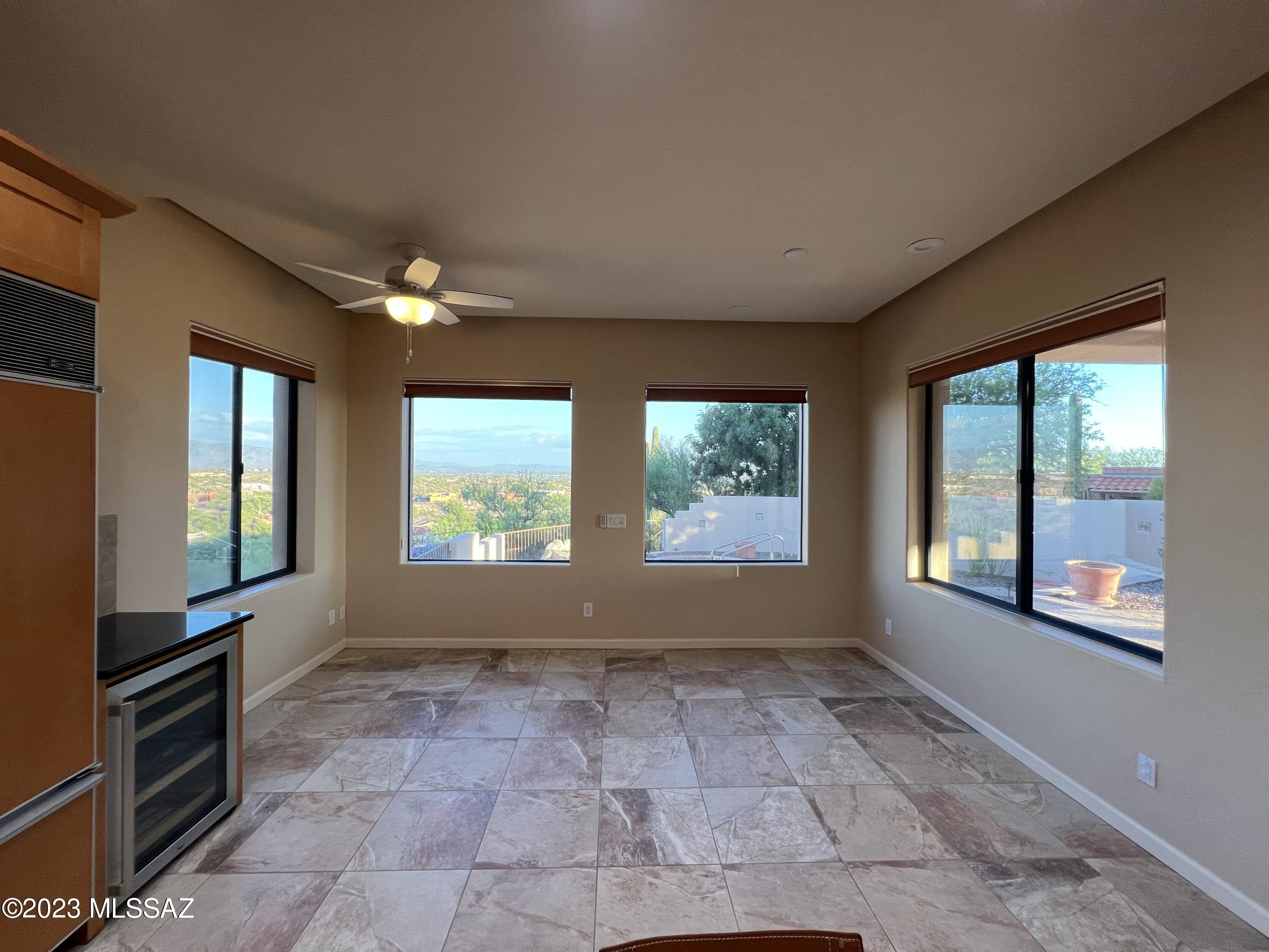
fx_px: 477
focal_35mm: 13
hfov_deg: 106.2
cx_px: 634
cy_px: 476
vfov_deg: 89.9
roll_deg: -0.5
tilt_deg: -0.7
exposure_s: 1/125
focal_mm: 1.57
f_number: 1.8
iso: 80
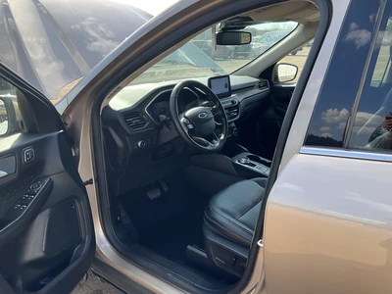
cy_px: 147
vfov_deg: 48.2
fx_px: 328
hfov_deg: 61.7
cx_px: 196
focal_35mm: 29
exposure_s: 1/450
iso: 25
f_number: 1.8
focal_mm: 3
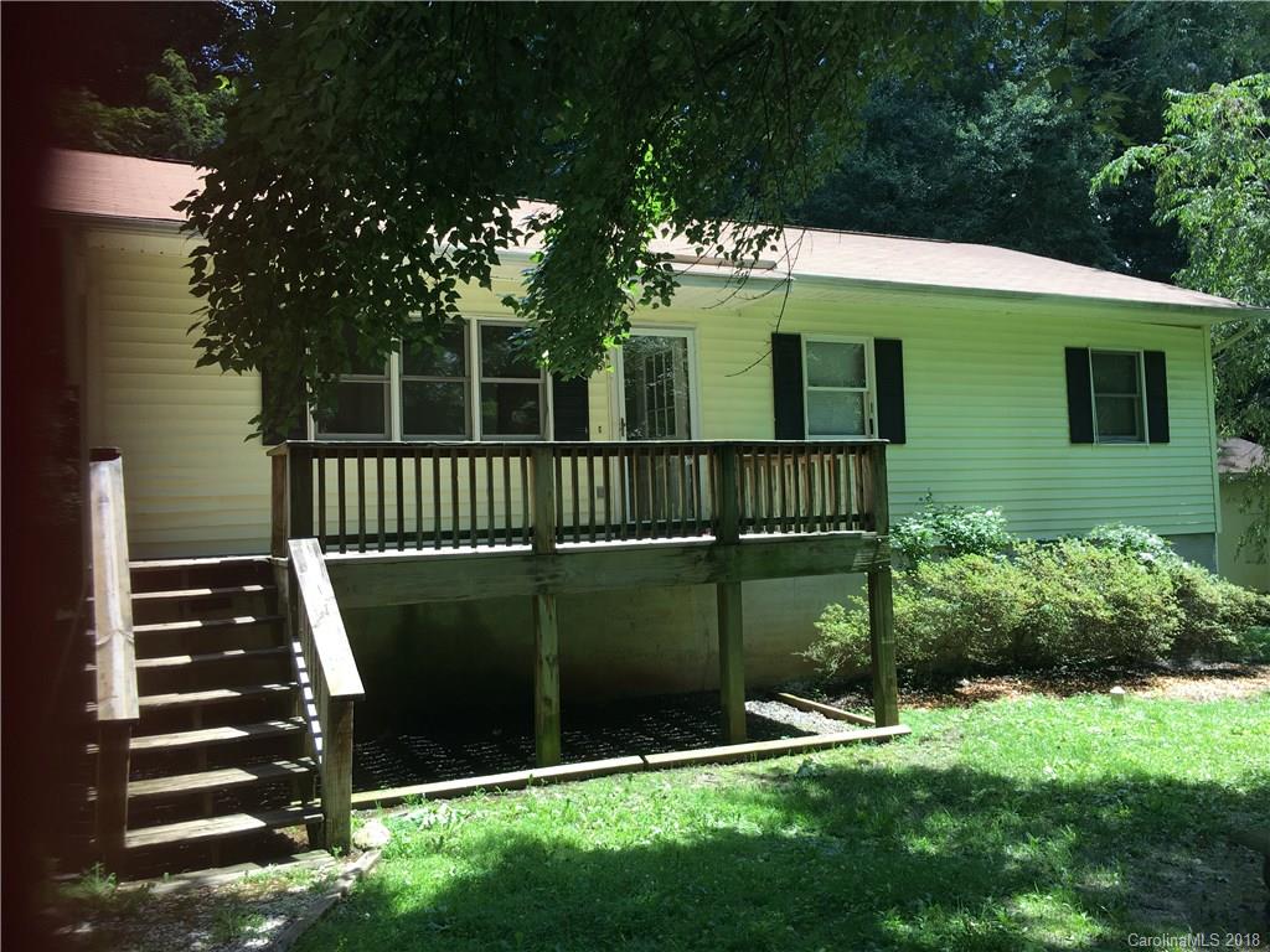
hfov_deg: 61.7
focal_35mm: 29
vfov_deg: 48.2
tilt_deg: +3.5
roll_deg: +2.9
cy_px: 476
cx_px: 635
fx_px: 1064
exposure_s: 1/243
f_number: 2.2
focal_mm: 4.15
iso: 25
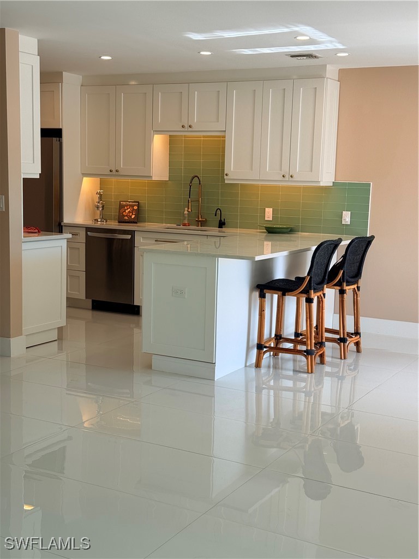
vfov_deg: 39.7
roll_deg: -1.9
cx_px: 210
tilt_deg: -7.0
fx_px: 775
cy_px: 280
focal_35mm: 48
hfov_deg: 30.3
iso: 64
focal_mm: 6.76
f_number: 1.78
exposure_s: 1/475
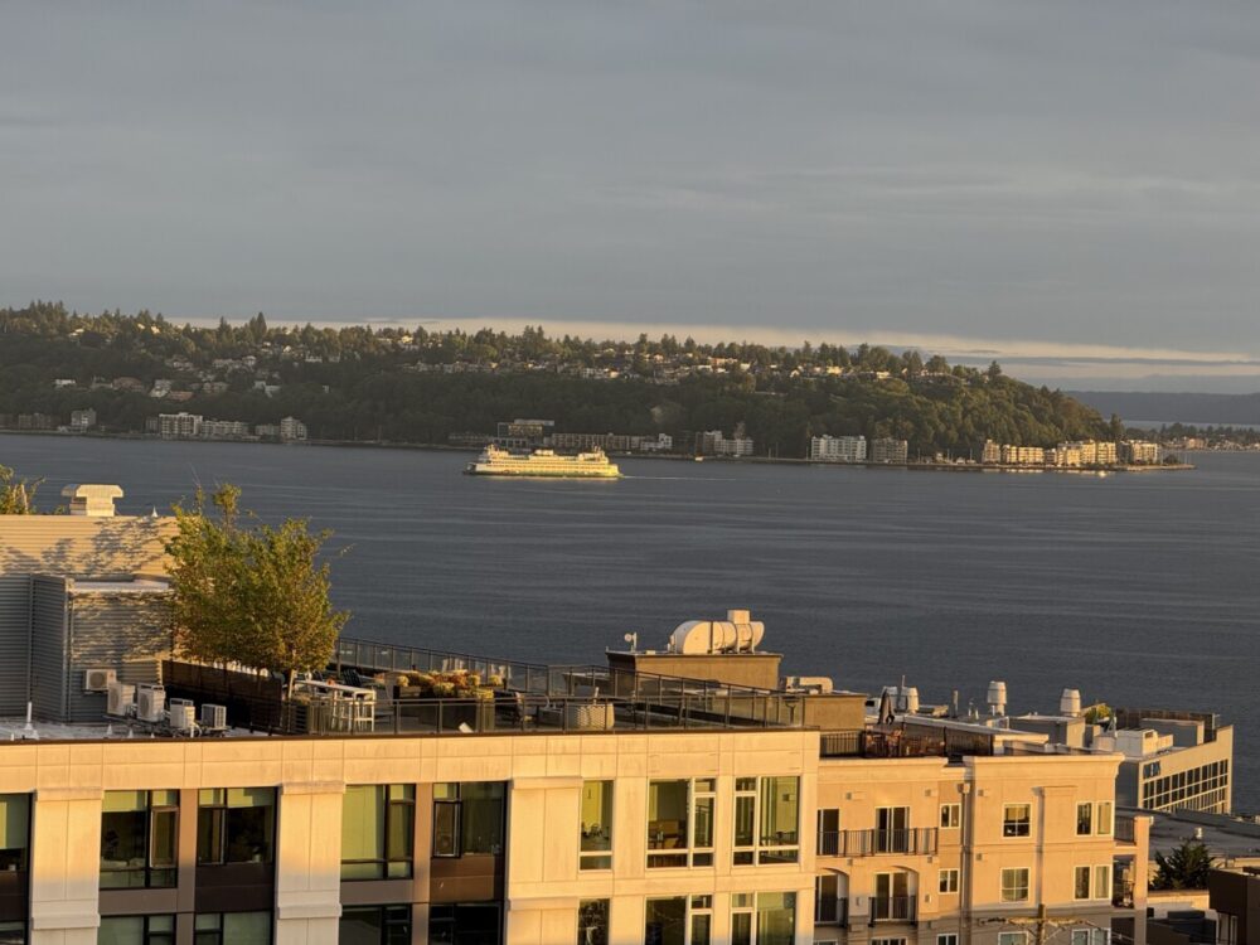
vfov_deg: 12.3
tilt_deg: -0.2
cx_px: 630
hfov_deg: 16.4
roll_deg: -1.7
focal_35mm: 120
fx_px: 4368
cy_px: 472
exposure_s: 1/103
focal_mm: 15.66
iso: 50
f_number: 2.8
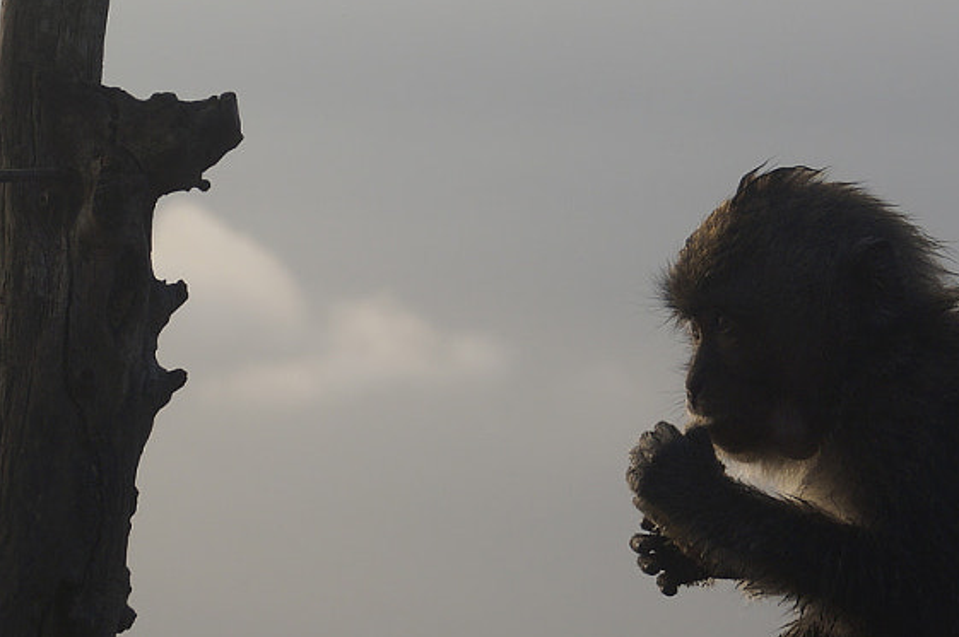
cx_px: 875
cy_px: 327
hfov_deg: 8.7
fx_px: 6266
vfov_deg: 5.8
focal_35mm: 235
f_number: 7.1
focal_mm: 55
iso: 100
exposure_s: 1/250
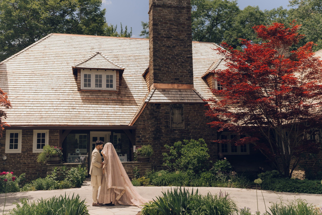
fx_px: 331
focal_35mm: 37
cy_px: 106
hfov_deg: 51.9
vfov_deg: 36.0
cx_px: 160
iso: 160
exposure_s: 1/6400
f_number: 1.4
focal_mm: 35
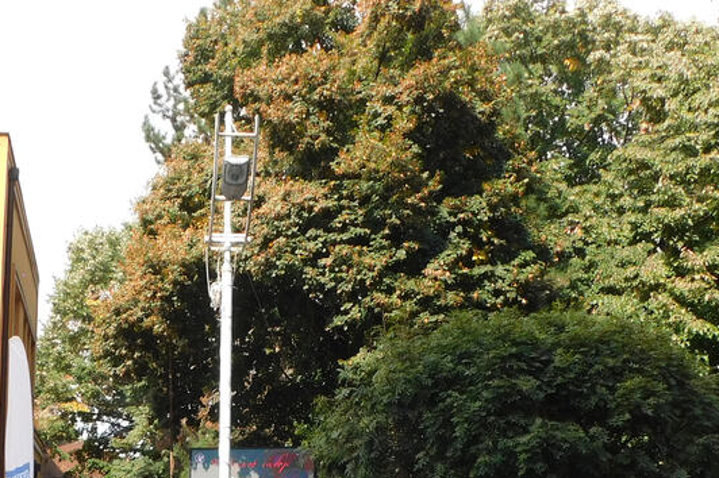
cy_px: 435
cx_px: 257
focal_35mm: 54
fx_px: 1078
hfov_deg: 36.6
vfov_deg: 24.3
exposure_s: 1/640
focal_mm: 4
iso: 125
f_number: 3
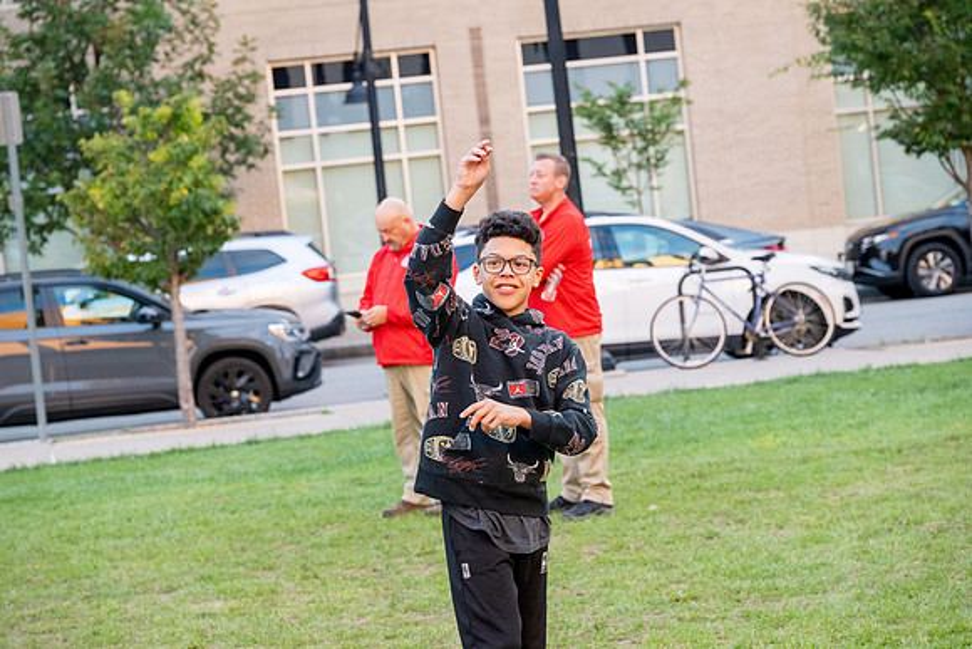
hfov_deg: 19.6
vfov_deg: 13.2
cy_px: 324
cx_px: 486
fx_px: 2809
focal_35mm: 104
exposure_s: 1/400
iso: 1600
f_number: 5.6
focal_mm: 104
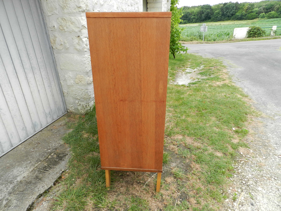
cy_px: 106
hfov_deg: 73.9
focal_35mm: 23
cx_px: 140
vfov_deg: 58.9
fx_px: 187
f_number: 4
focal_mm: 4
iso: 160
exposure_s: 1/100
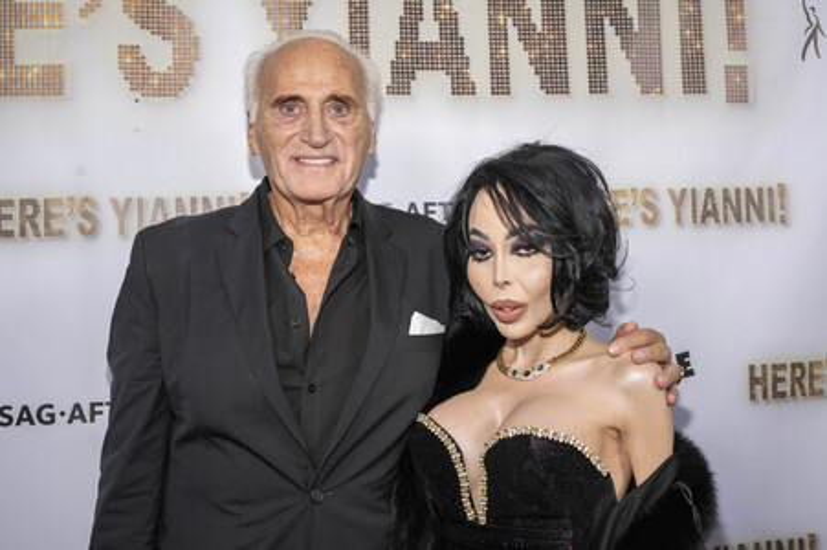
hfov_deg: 49.6
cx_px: 414
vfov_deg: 34.2
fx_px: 895
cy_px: 275
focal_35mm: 39
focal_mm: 39
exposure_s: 1/200
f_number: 6.3
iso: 640
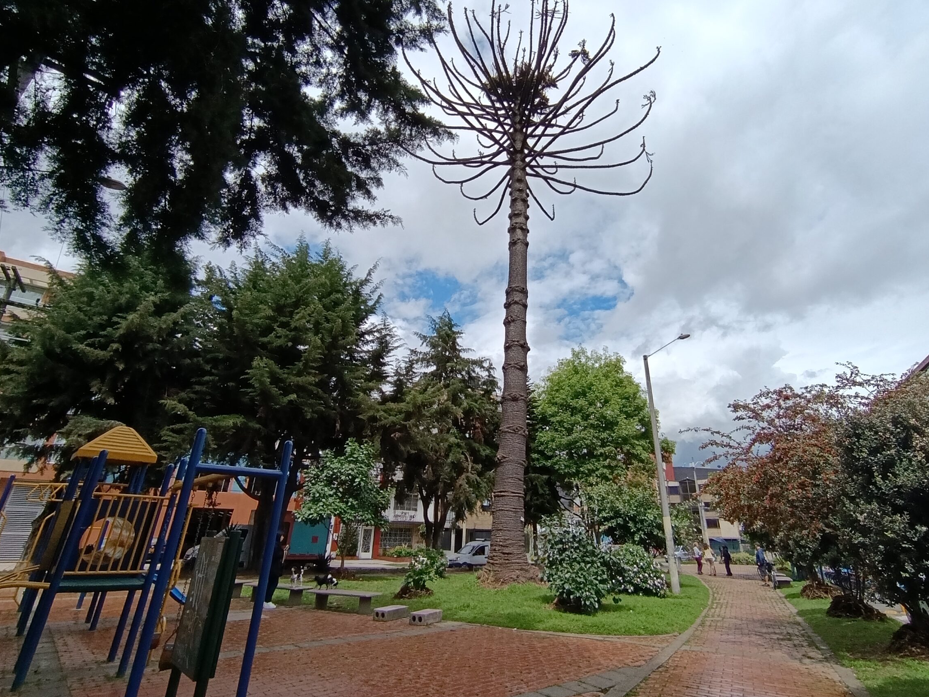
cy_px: 313
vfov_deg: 71.4
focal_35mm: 18
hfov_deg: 87.6
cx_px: 494
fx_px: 483
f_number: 2.2
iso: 50
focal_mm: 1.65
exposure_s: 1/1751
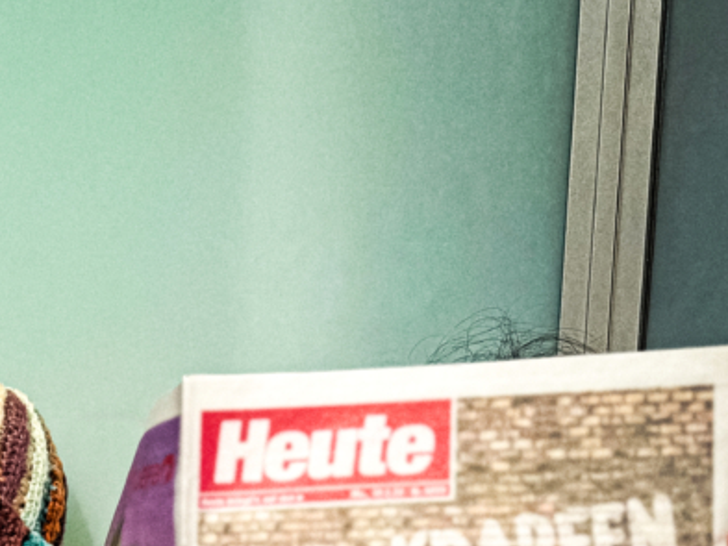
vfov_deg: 18.3
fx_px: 1515
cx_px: -120
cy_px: 806
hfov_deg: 24.7
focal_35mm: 72
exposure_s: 1/2703
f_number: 1.78
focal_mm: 6.76
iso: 80
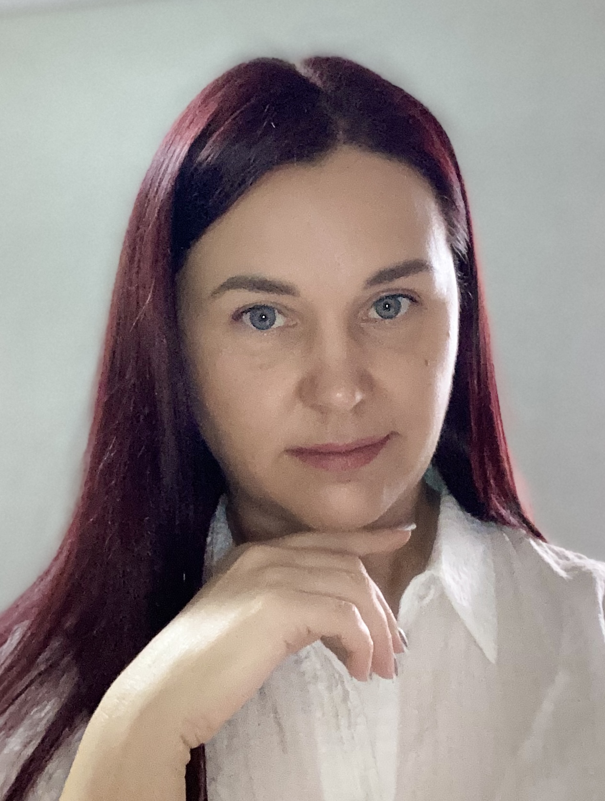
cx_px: 302
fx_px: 742
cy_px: 400
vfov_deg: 56.7
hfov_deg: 44.3
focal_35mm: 32
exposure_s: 1/35
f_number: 2.2
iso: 640
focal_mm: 2.87
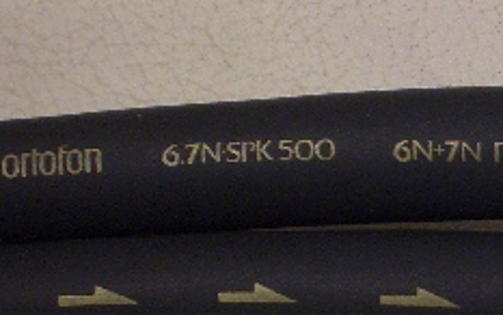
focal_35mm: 215
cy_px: 231
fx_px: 2949
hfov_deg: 9.6
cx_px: 572
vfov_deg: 6.1
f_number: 3.9
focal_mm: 12.2
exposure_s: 1/20
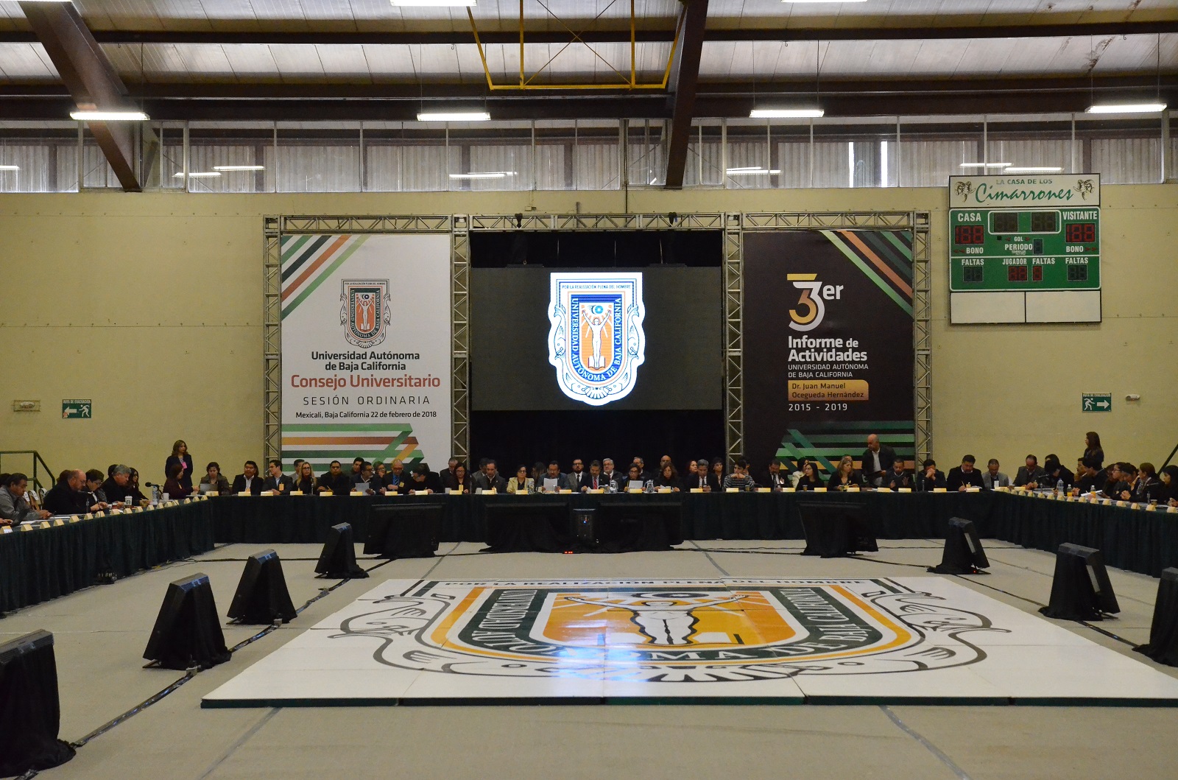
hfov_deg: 37.9
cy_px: 390
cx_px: 589
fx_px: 1714
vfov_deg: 25.6
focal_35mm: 52
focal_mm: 35
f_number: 4.5
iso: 6400
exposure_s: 1/800
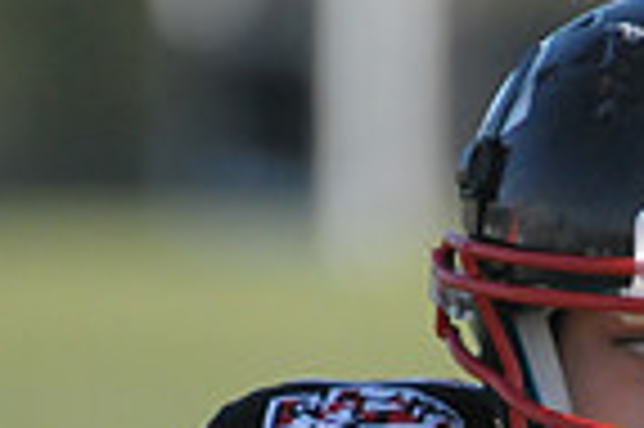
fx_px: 41294
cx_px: 932
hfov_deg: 0.9
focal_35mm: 2311
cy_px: 858
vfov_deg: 0.6
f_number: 4
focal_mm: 380
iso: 1600
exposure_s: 1/5000
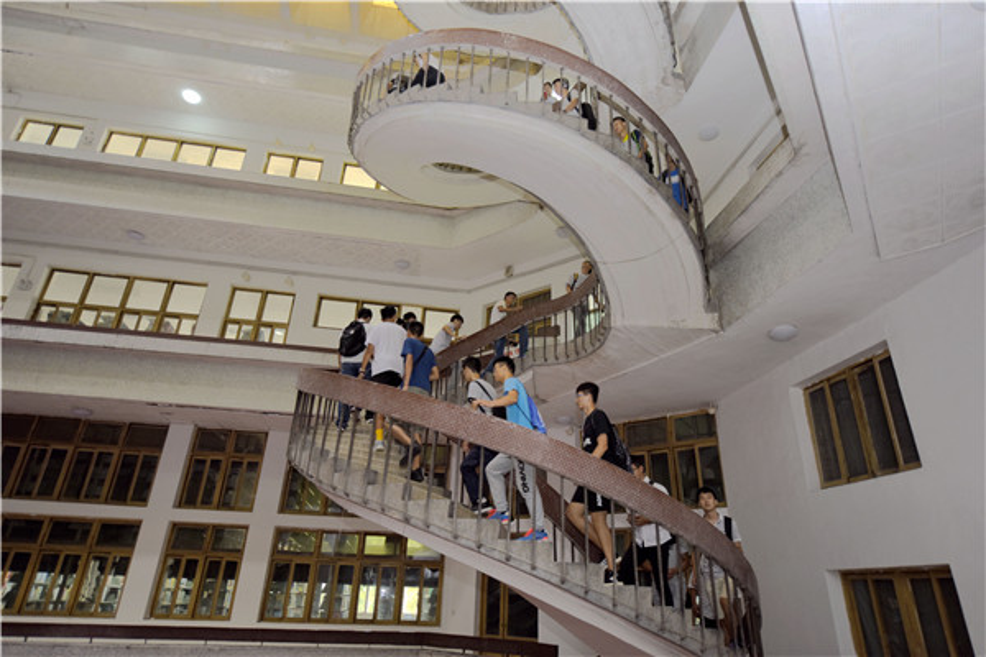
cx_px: 493
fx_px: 575
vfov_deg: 59.5
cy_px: 328
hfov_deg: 81.2
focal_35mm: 21
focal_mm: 21
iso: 250
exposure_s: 1/60
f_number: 2.8
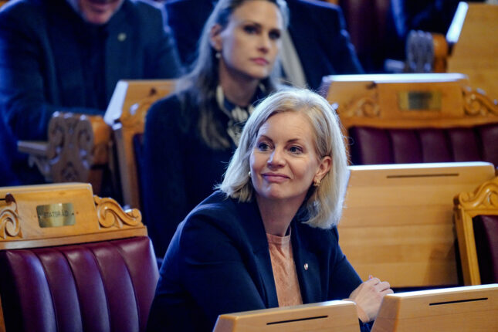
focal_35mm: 400
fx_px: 5533
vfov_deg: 3.4
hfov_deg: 5.2
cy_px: 166
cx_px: 249
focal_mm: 400
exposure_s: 1/250
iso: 5000
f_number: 5.6
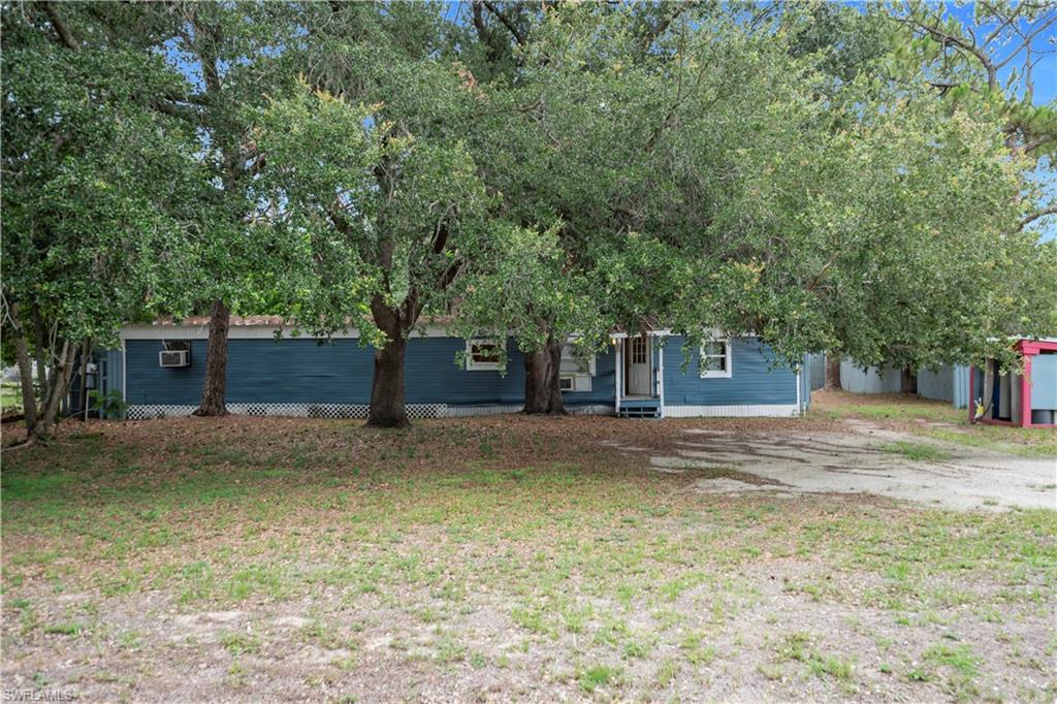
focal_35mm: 30
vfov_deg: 43.6
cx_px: 528
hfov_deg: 61.9
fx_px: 880
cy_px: 352
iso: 100
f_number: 4.5
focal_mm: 20
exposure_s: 1/100
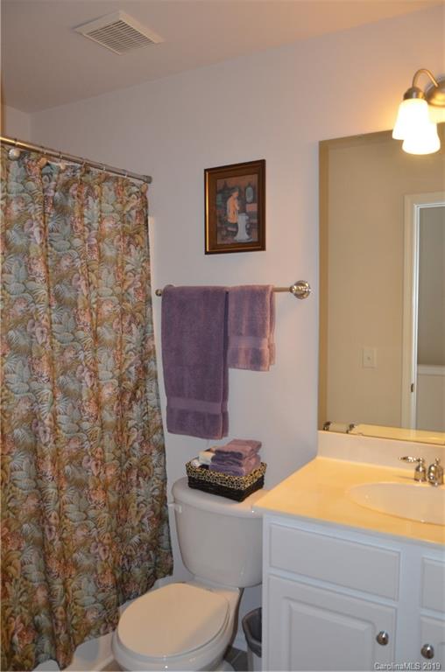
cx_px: 222
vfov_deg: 67.5
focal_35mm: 27
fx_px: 503
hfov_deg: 47.7
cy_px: 336
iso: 800
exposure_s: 1/60
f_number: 3.5
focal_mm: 18
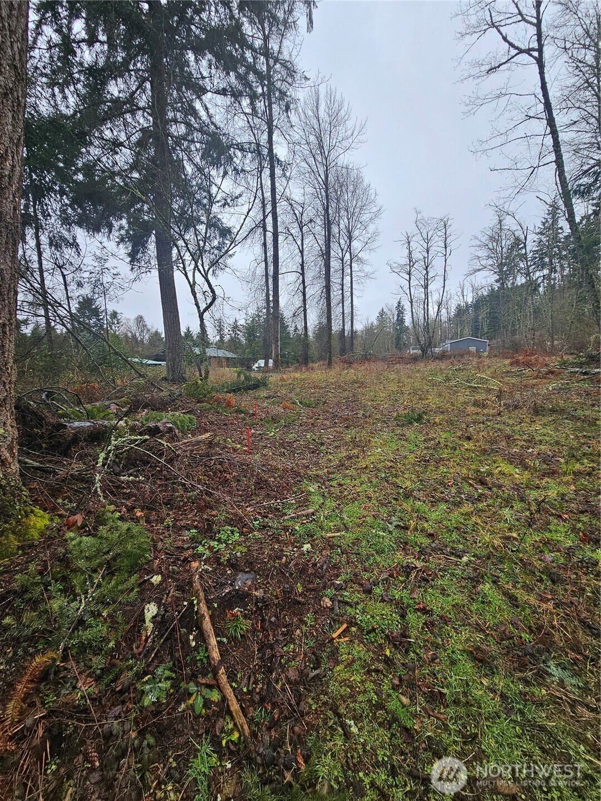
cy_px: 400
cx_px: 300
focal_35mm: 13
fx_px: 301
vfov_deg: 106.2
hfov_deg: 89.9
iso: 50
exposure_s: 1/322
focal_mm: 2.2
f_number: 2.2
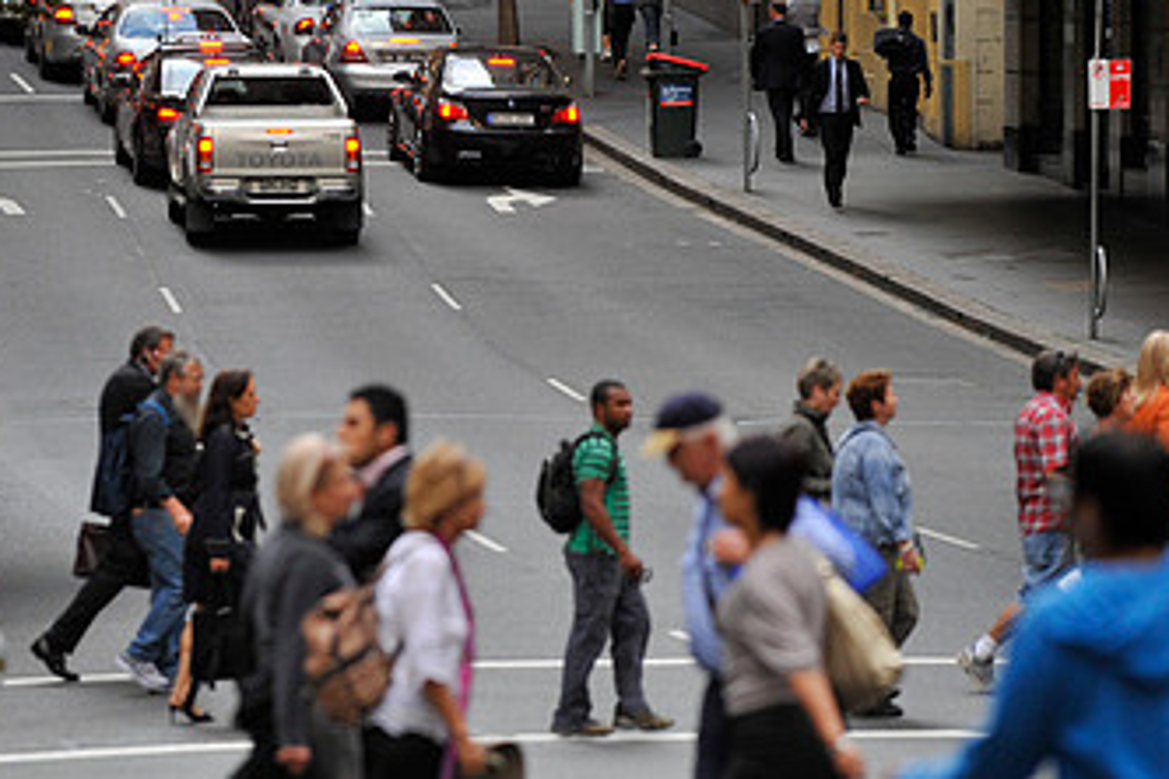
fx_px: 11299
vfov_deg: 4.0
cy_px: 400
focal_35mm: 348
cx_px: 520
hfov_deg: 5.9
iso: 1000
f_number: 3.2
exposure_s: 1/800
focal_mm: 200
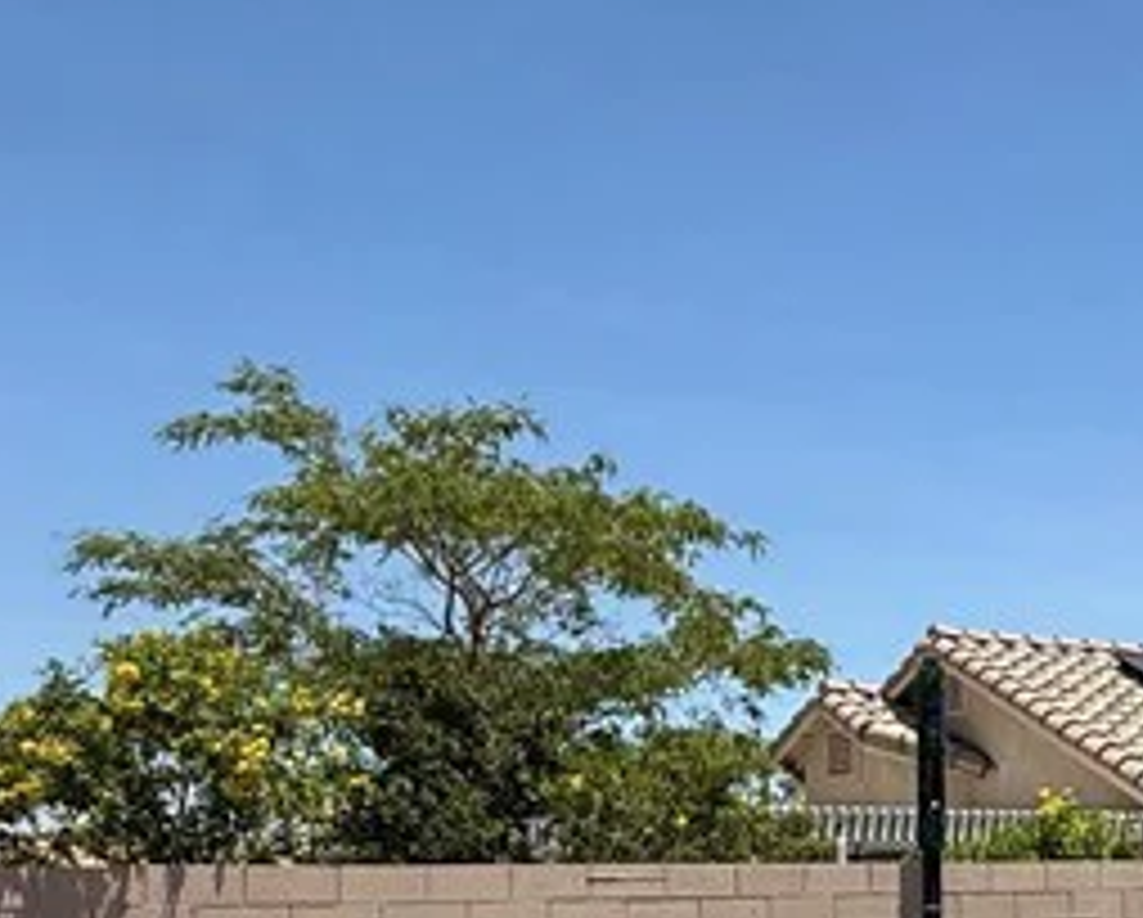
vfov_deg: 26.6
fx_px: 1863
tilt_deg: +0.9
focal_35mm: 55
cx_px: 1539
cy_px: 855
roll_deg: +0.7
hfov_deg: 27.6
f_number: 2.2
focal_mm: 2.22
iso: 50
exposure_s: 1/2611
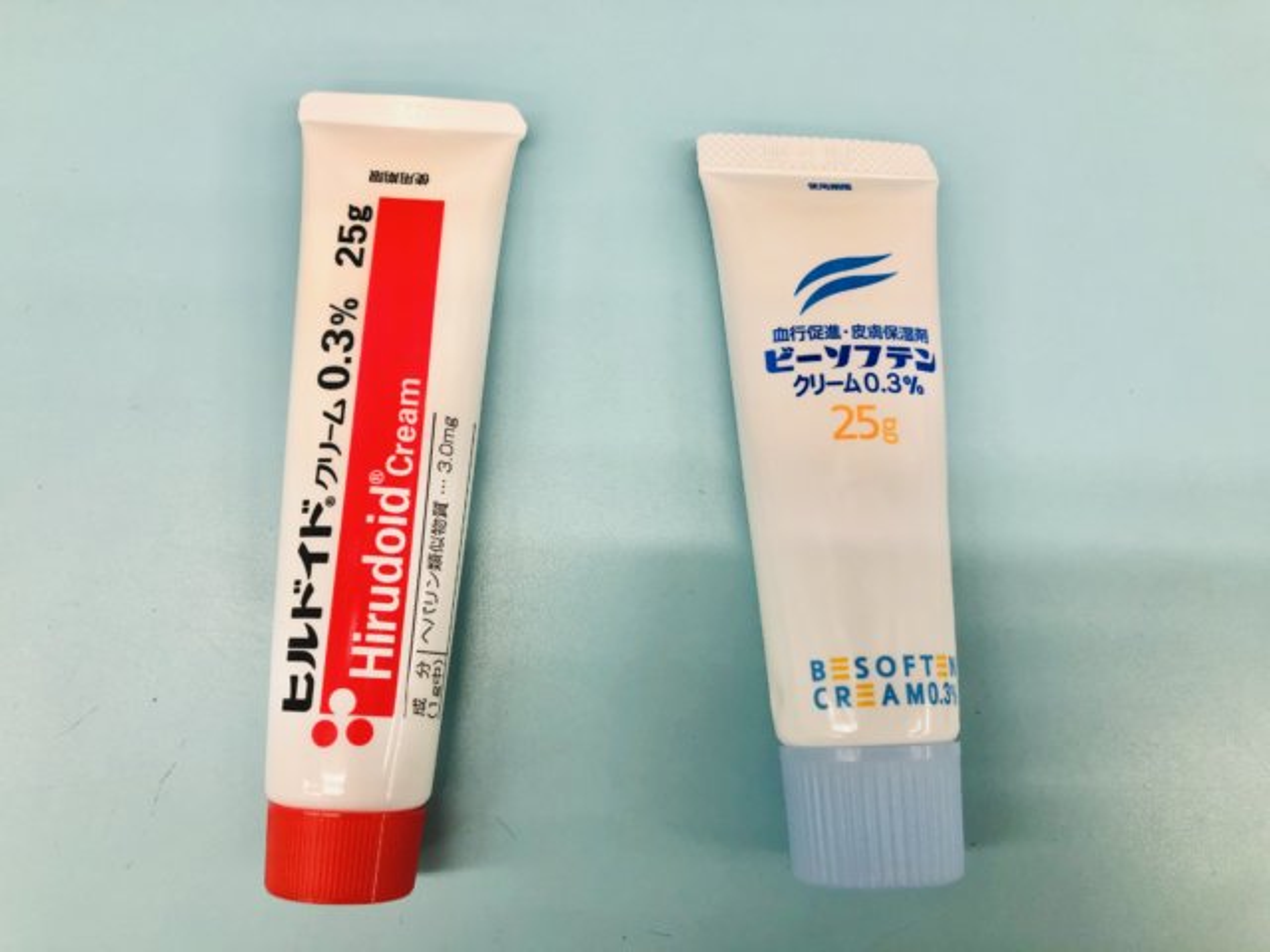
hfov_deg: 63.4
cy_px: 476
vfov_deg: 49.7
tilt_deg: -84.2
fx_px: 1027
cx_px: 635
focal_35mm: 28
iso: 40
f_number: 1.8
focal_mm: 3.99
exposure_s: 1/120
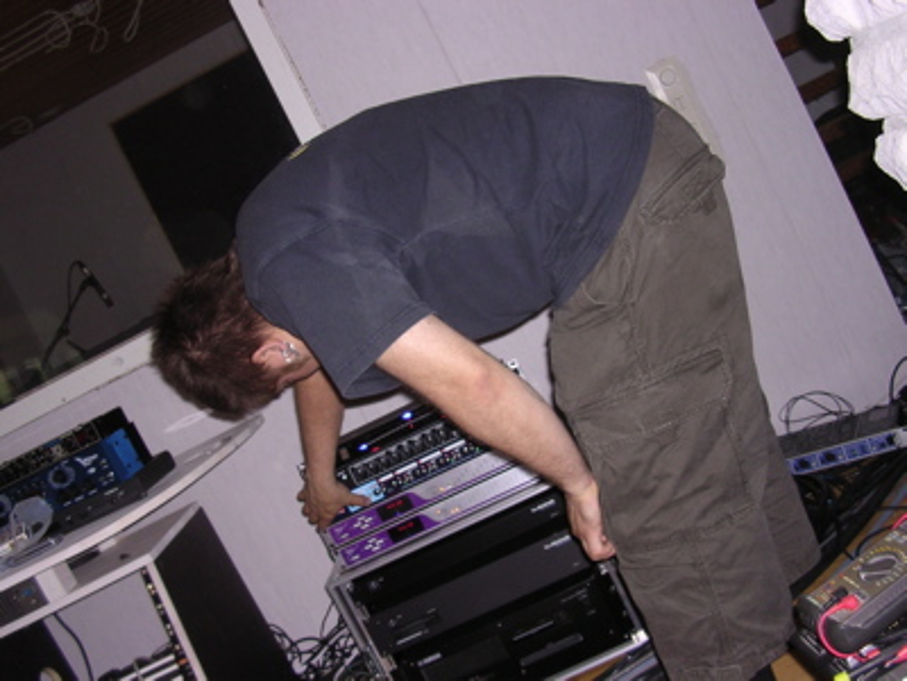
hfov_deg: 49.0
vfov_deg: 37.7
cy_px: 340
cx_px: 454
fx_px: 996
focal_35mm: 38
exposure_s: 1/60.1
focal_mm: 5.8
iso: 145
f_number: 2.8
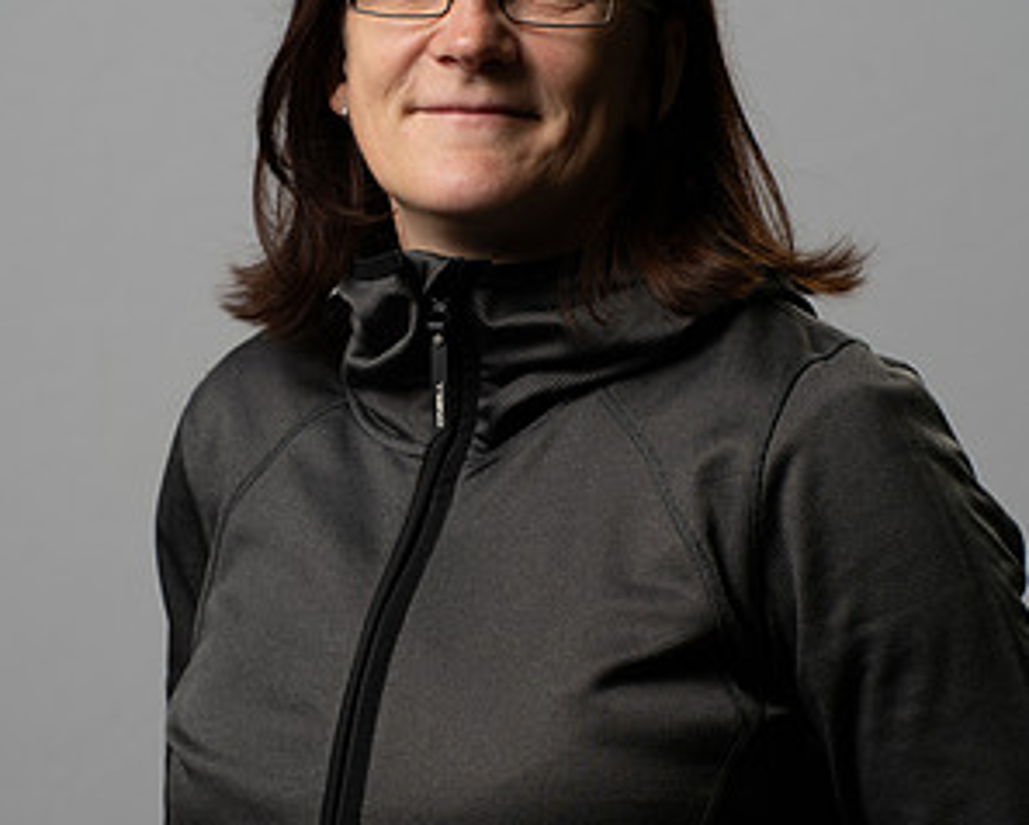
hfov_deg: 7.5
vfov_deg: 6.1
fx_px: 7801
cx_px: 513
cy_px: 412
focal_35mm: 256
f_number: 7.1
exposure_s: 1/160
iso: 160
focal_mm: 180
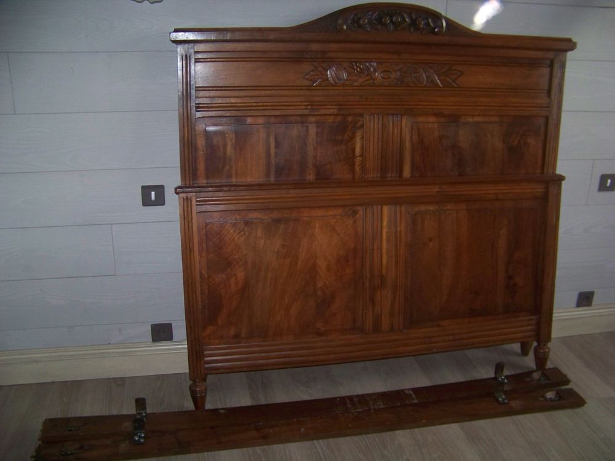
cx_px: 308
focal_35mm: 36
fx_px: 640
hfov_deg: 51.4
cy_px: 230
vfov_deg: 39.7
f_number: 2.8
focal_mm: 5.85
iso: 200
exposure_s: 1/30
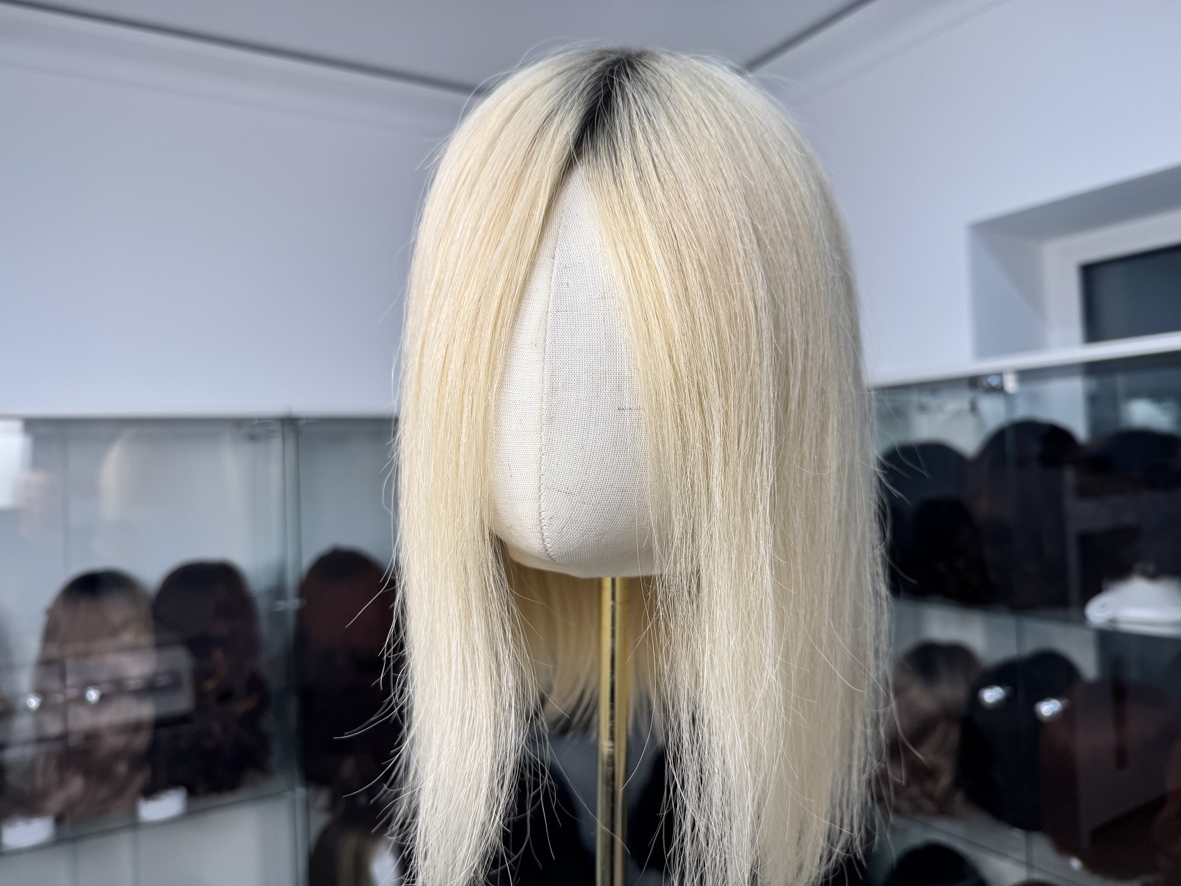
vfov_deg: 56.8
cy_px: 443
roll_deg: +3.1
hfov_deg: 71.6
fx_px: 819
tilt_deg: +1.5
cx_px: 590
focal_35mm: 24
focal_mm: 6.76
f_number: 1.78
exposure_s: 1/144
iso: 64
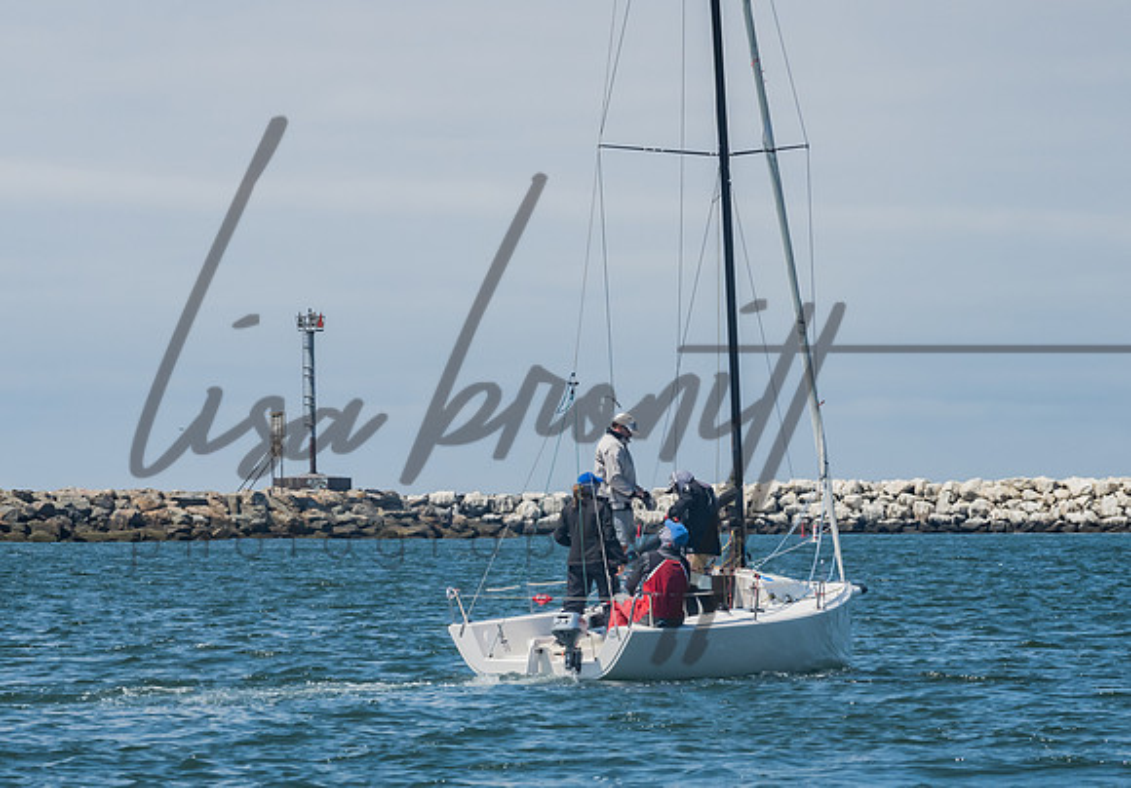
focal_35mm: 251
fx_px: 7990
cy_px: 410
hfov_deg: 8.1
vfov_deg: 5.6
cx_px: 437
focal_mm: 135
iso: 640
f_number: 13
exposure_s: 1/1000
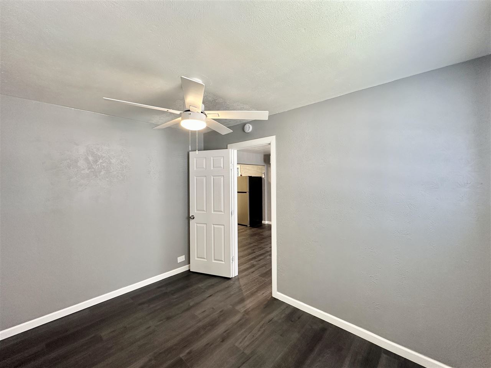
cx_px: 246
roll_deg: -0.2
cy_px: 184
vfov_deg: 85.6
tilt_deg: +0.2
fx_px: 199
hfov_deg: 102.1
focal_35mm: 14
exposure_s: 1/60
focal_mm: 2.22
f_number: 2.2
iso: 160
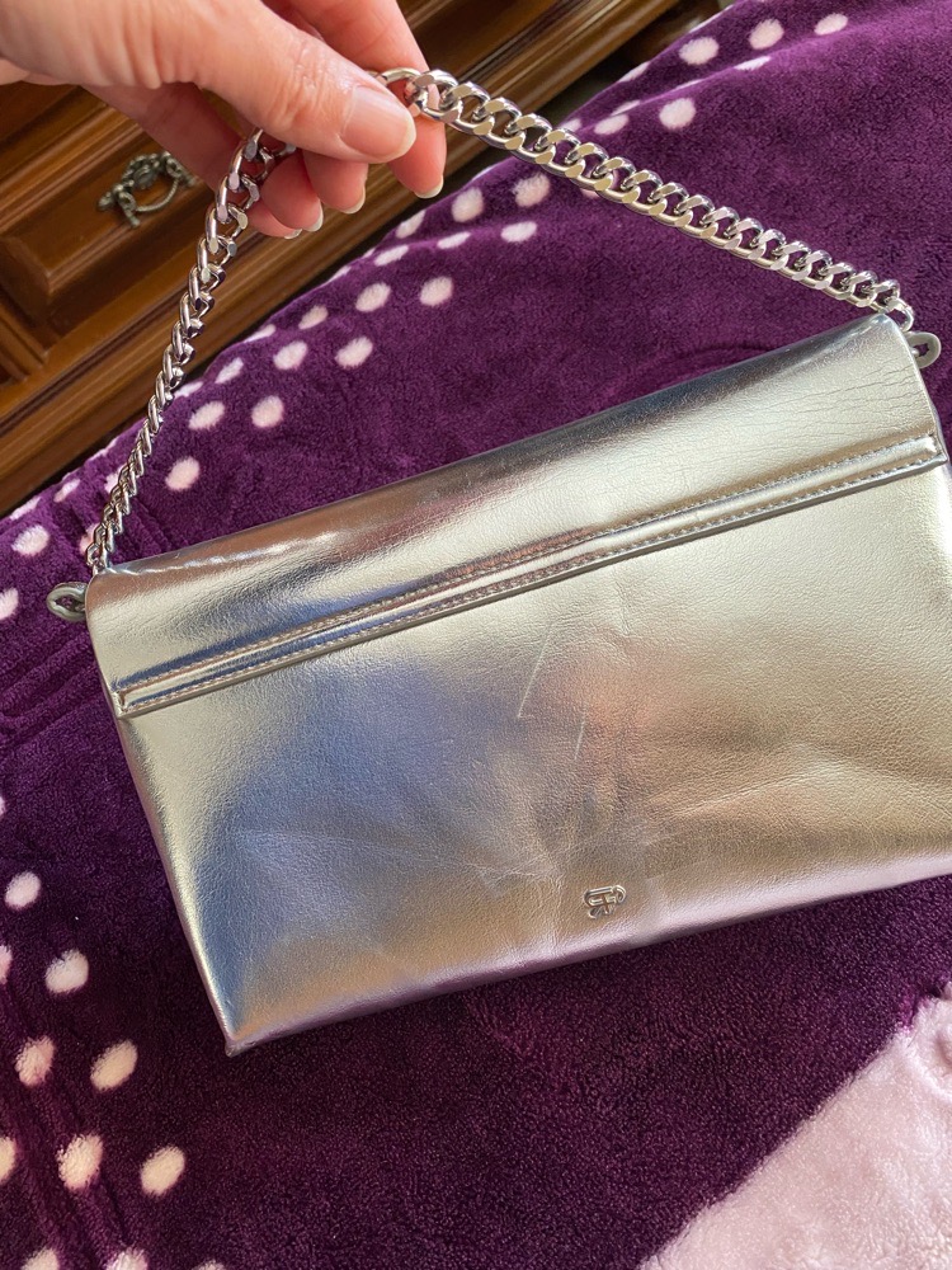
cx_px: 476
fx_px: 953
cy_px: 635
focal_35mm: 26
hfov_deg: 53.1
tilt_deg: -58.3
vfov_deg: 67.3
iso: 200
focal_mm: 4.25
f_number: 1.8
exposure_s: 1/60
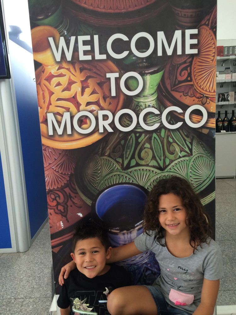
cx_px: 118
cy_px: 158
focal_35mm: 30
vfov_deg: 60.0
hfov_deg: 46.8
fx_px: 273
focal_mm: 4.12
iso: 40
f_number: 2.2
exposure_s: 1/40
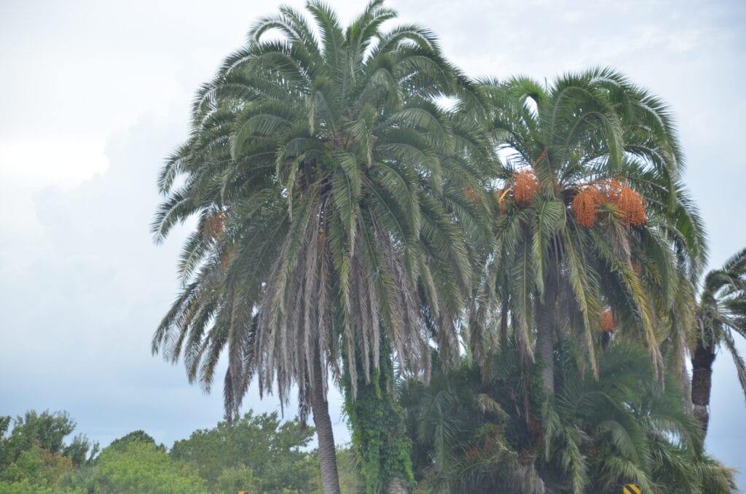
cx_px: 373
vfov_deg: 9.6
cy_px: 247
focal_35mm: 142
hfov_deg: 14.4
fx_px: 2946
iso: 800
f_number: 5.3
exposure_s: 1/1000
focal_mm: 95
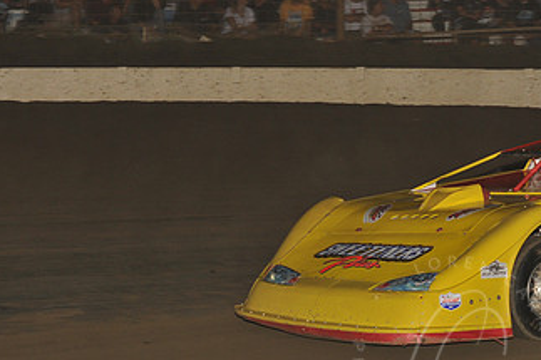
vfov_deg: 8.3
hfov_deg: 12.4
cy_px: 203
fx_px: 2478
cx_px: 452
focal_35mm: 165
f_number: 7.1
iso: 640
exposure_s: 1/320
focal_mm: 92
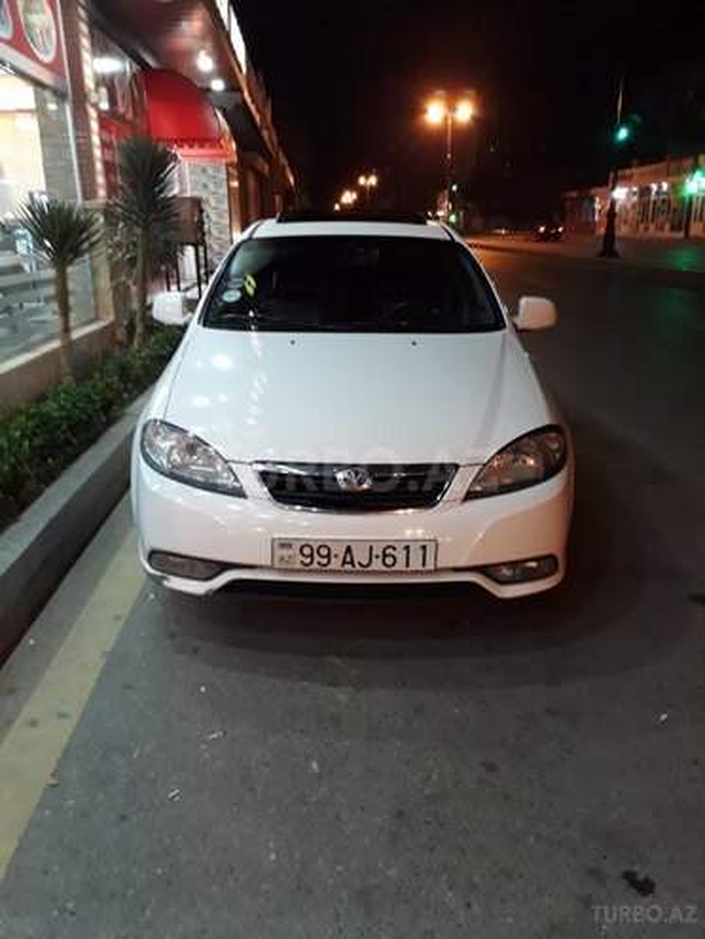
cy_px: 470
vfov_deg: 65.3
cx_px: 352
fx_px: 733
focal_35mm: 27
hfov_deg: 51.4
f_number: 1.9
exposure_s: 1/17
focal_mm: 3.6
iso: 250
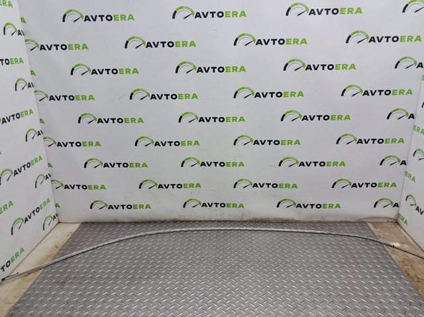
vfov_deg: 51.3
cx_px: 212
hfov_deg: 65.4
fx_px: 330
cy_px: 158
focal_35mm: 27
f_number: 1.8
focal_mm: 4
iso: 50
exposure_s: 1/50
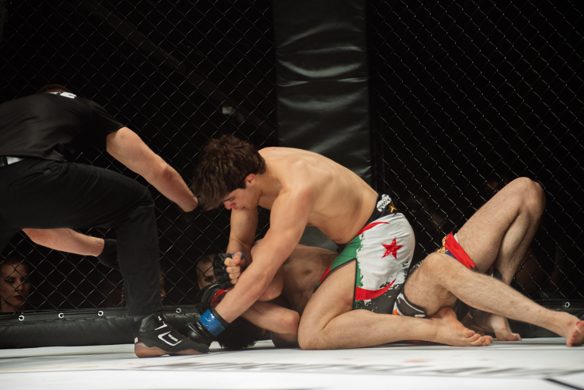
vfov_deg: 11.8
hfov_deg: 17.6
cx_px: 292
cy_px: 195
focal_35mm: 116
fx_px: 1882
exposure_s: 1/640
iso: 2000
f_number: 4
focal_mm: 116
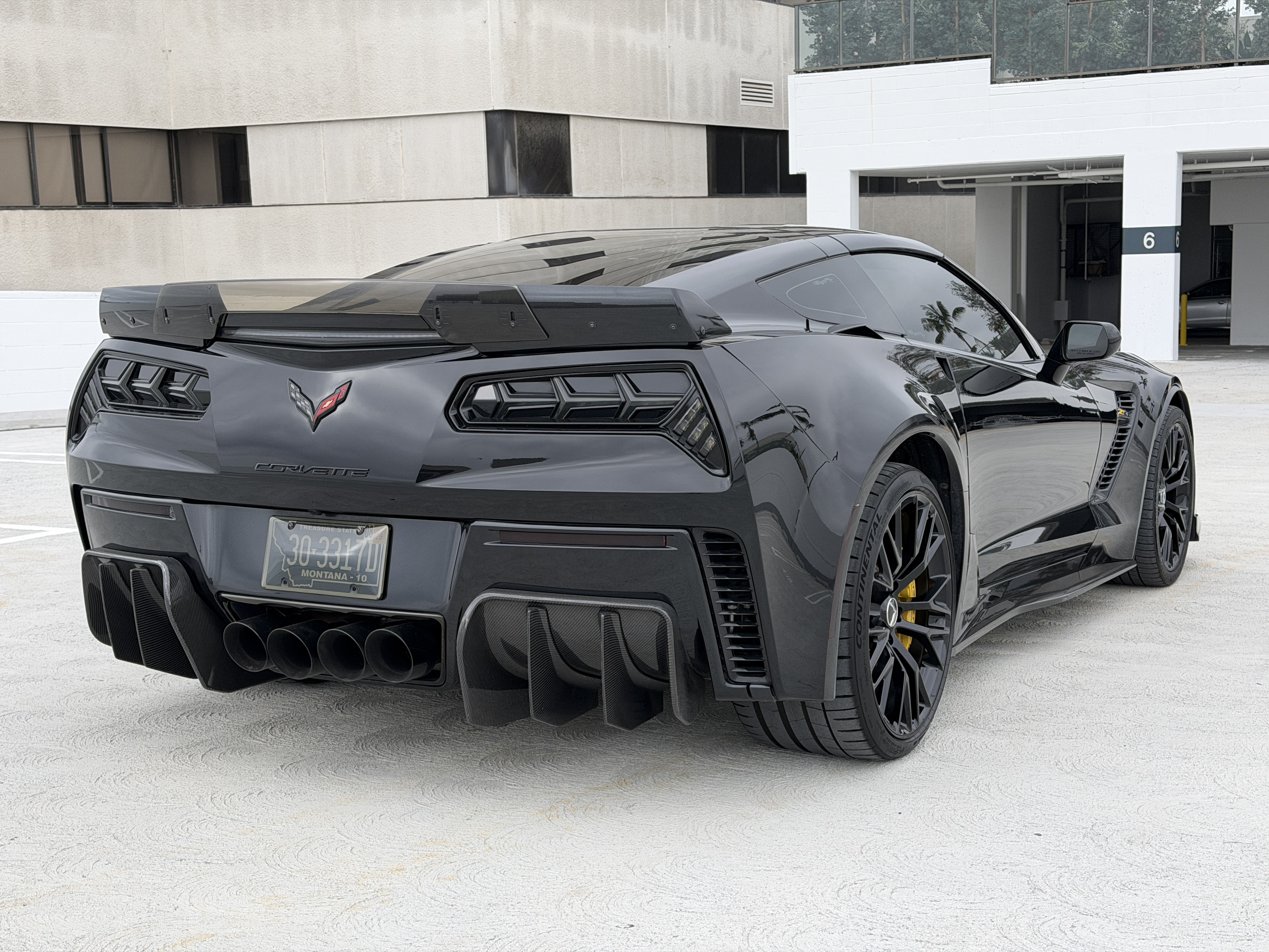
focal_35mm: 48
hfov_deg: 39.7
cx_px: 634
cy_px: 476
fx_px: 1760
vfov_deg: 30.3
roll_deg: +2.7
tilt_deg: -9.1
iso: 80
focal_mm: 6.76
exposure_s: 1/1403
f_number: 1.78
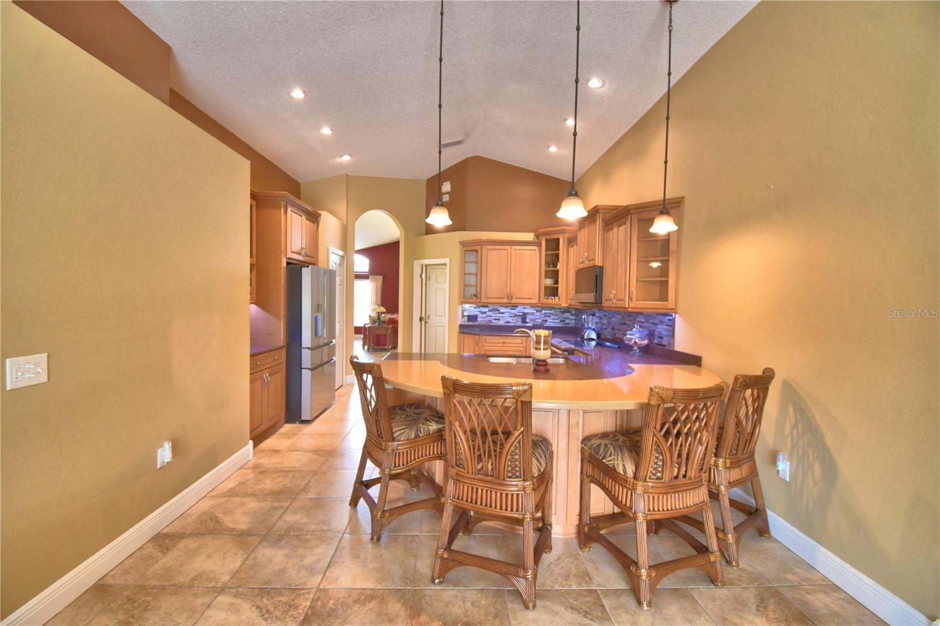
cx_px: 470
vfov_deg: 77.3
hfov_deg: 100.4
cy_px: 313
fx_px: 392
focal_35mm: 15
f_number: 4.5
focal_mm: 10
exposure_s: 1/30
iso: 640
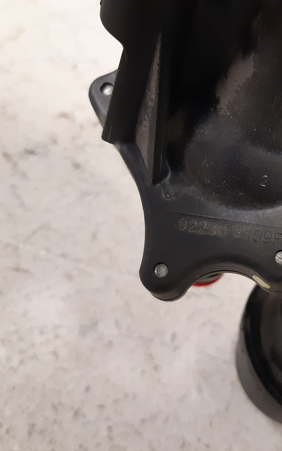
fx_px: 455
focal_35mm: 37
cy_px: 225
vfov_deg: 52.8
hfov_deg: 32.7
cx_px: 254
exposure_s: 1/33
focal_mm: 3.93
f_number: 1.7
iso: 250
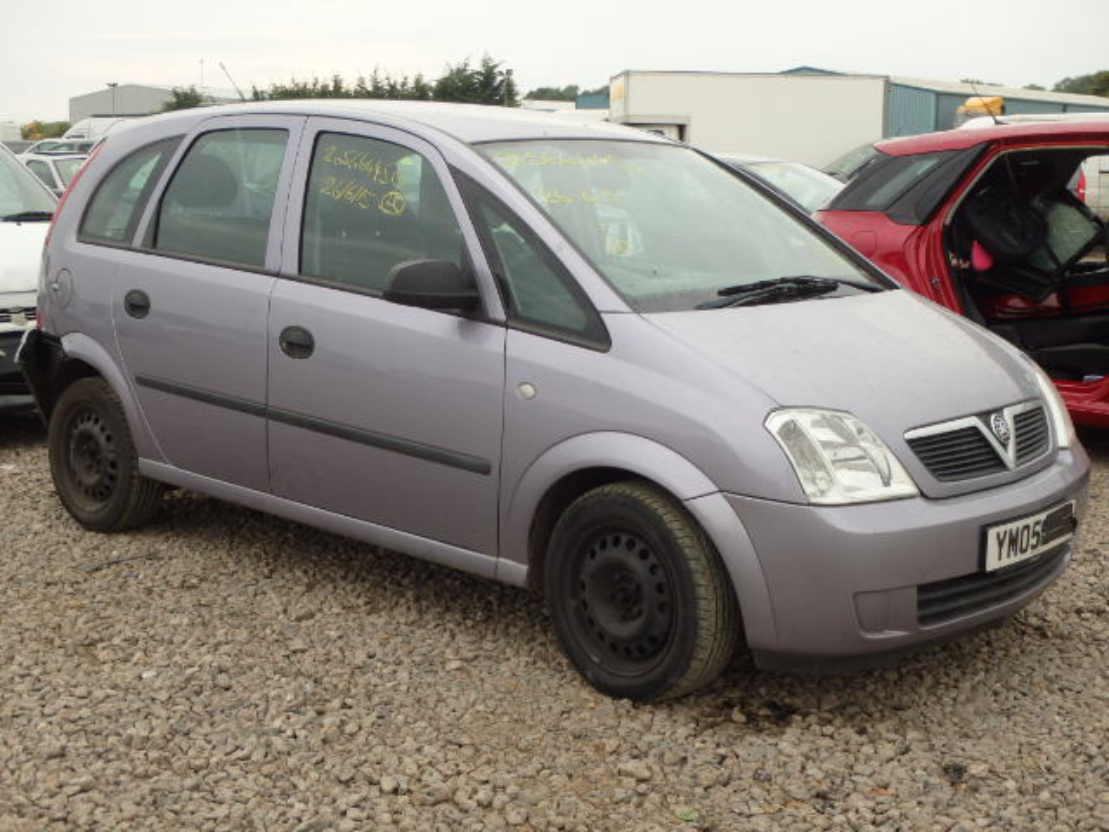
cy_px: 416
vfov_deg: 31.5
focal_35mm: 46
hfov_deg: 41.2
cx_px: 554
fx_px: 1474
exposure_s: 1/160
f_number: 4.9
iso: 125
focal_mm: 8.3
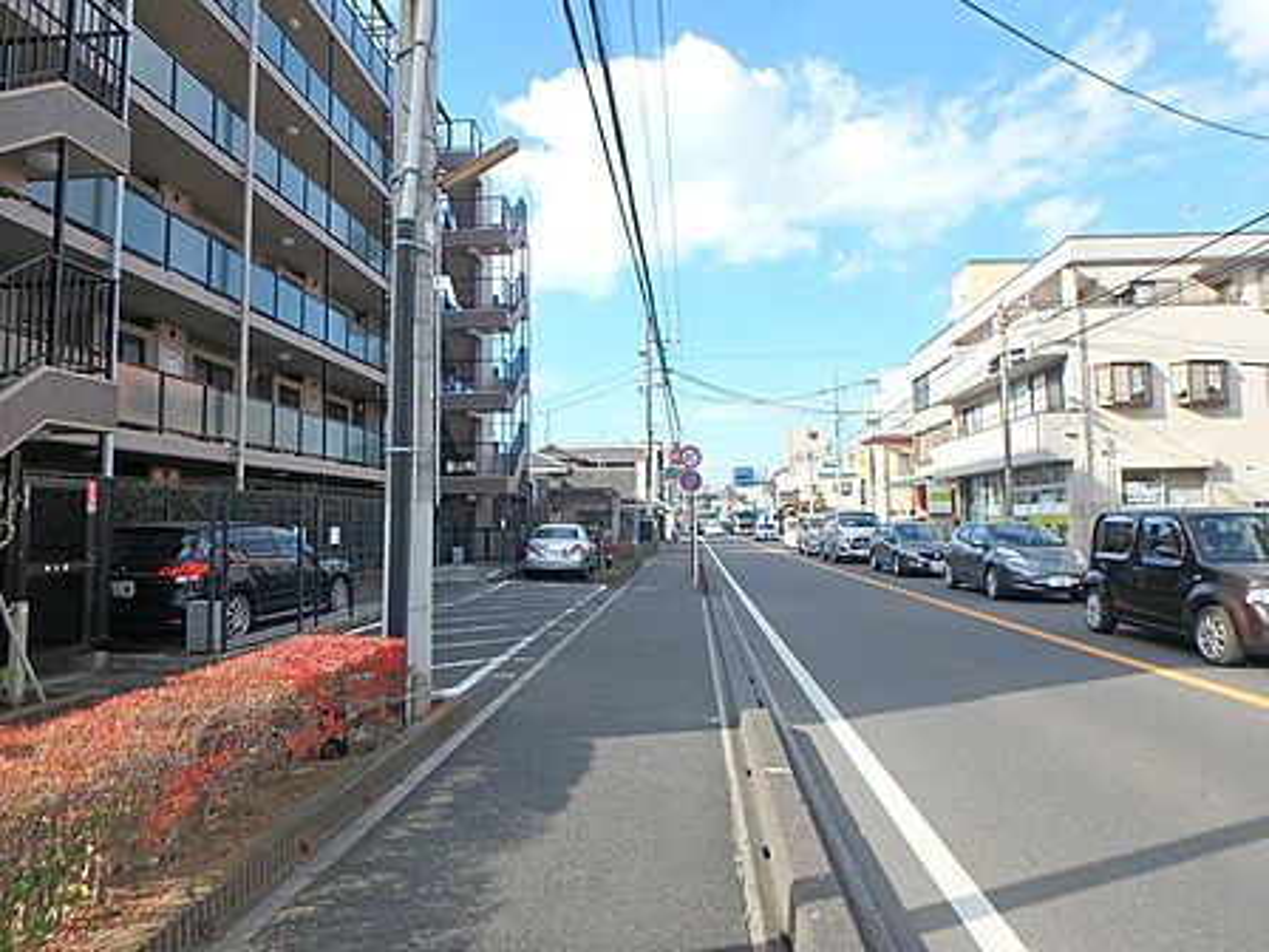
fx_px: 770
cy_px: 476
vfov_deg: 63.4
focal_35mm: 21
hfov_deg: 79.0
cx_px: 634
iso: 125
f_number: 3.5
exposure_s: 1/640
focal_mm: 3.7
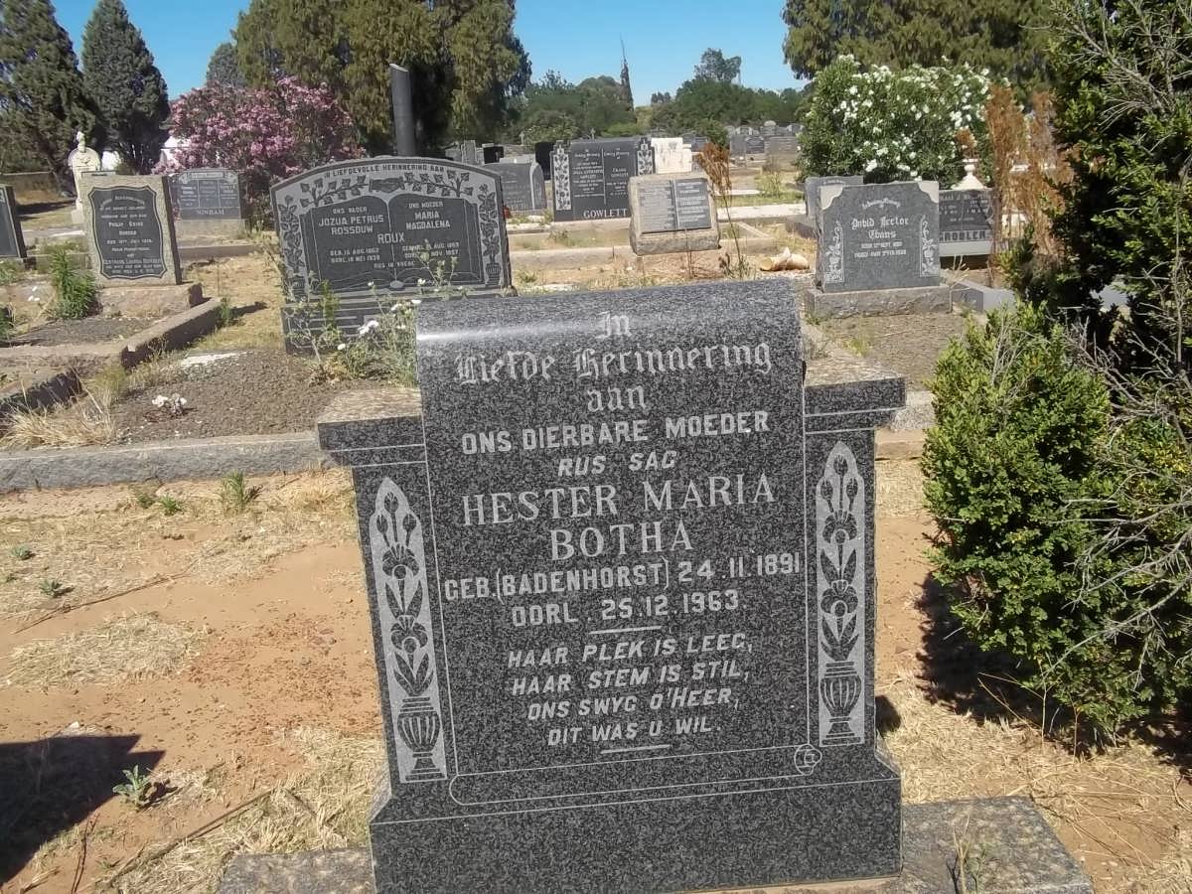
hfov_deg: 56.8
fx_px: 1102
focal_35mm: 32
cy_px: 447
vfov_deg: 44.2
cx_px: 596
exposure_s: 1/640
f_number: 5.5
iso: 80
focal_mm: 5.7
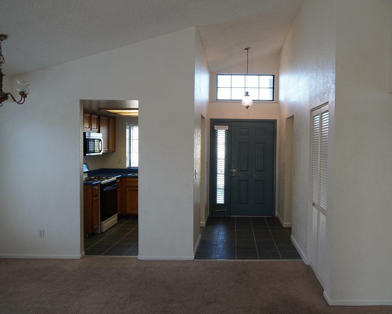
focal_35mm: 31
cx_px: 238
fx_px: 360
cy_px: 157
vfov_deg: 47.1
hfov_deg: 56.7
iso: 500
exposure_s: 1/160
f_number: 4
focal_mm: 18
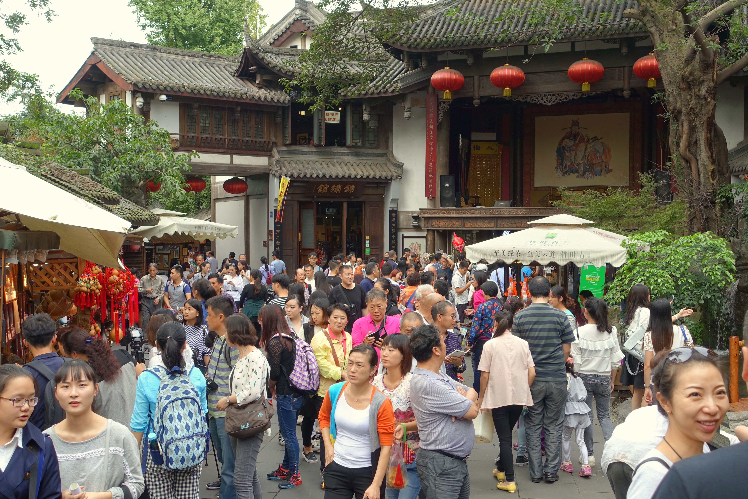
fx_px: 893
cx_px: 374
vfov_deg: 31.2
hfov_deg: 45.4
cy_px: 250
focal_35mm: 43
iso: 125
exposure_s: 1/160
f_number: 4
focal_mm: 15.74
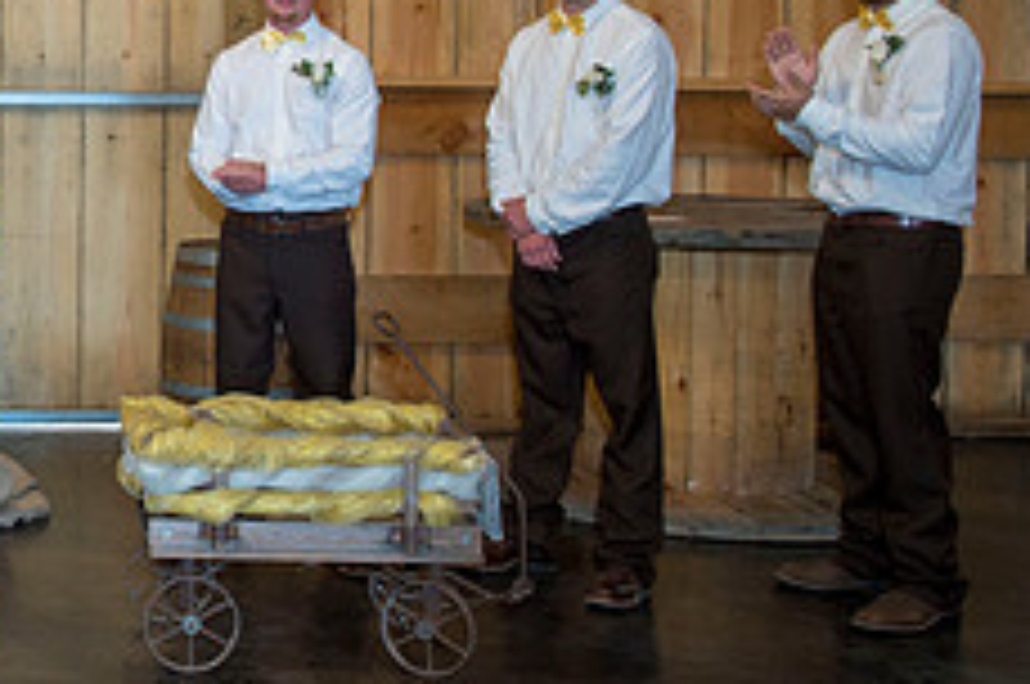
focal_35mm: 71
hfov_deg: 25.9
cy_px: 117
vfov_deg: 18.9
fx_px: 2029
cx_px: -162
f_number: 4
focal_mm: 28
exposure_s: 1/160
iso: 1600
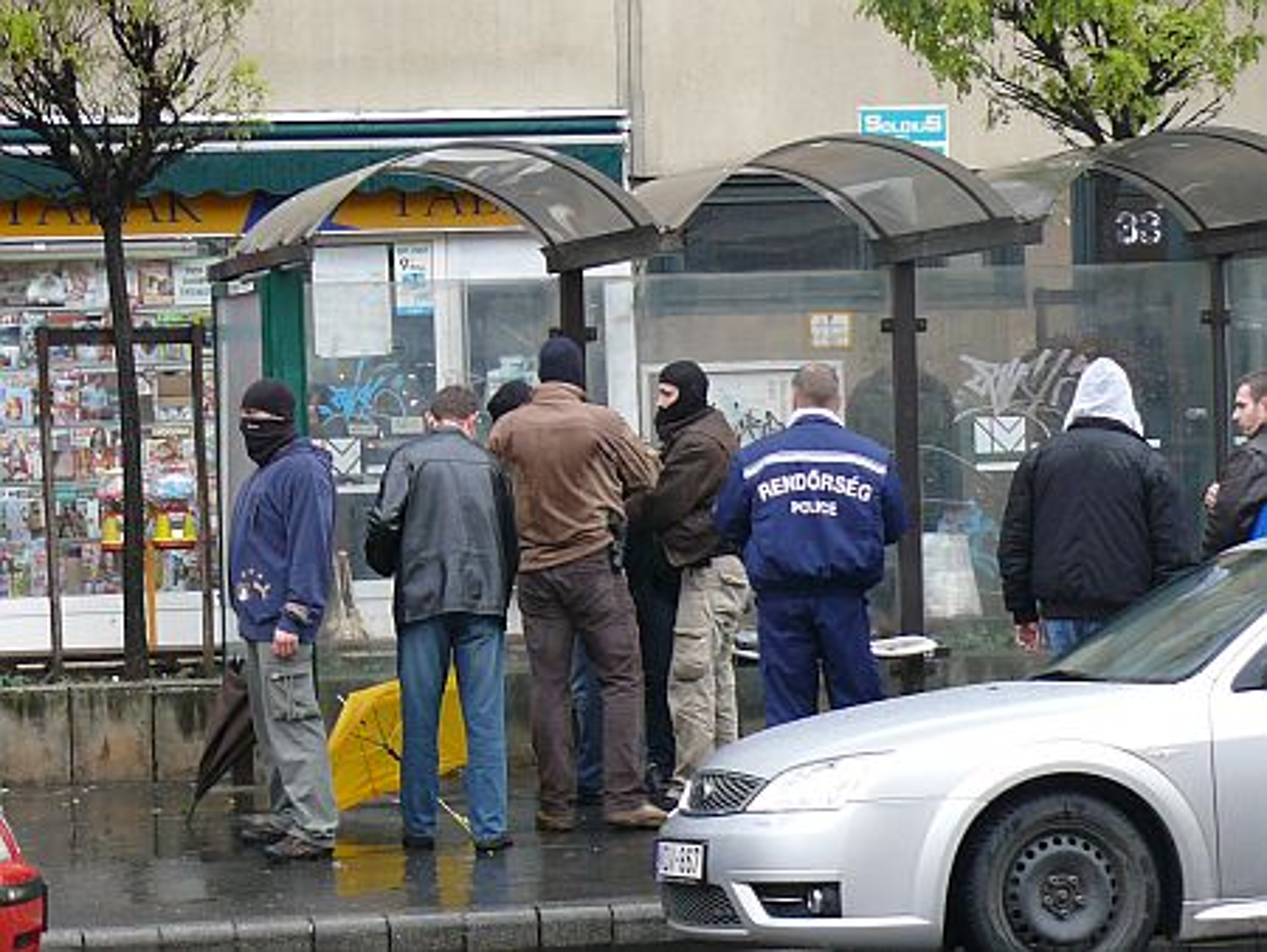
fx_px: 4614
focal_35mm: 126
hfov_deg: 15.6
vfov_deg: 11.8
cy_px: 476
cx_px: 634
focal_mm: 15.1
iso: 100
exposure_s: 1/50
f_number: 3.2
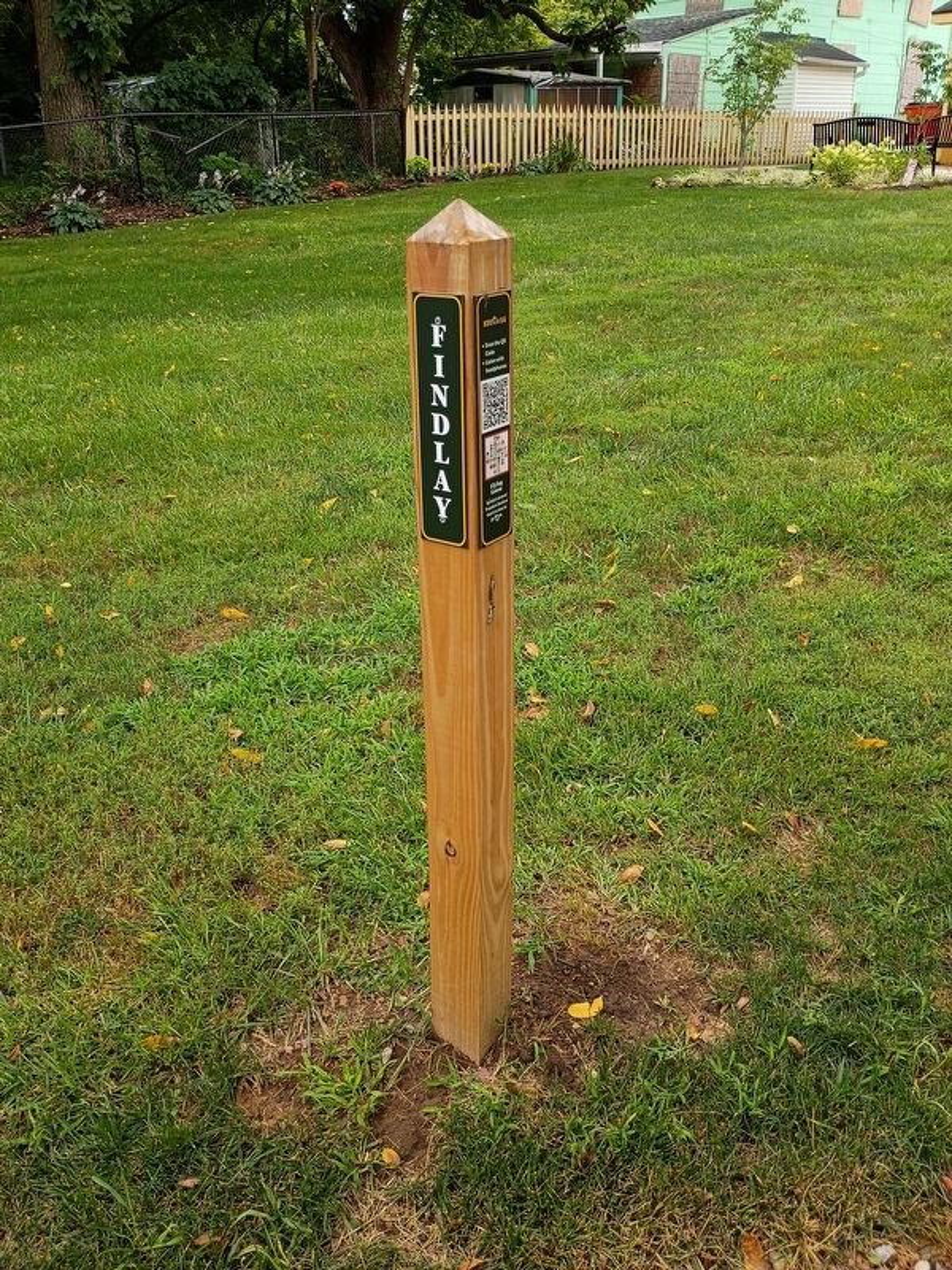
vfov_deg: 61.7
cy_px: 635
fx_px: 1063
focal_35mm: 29
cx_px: 476
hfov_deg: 48.2
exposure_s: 1/155
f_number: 1.8
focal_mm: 4.27
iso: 100
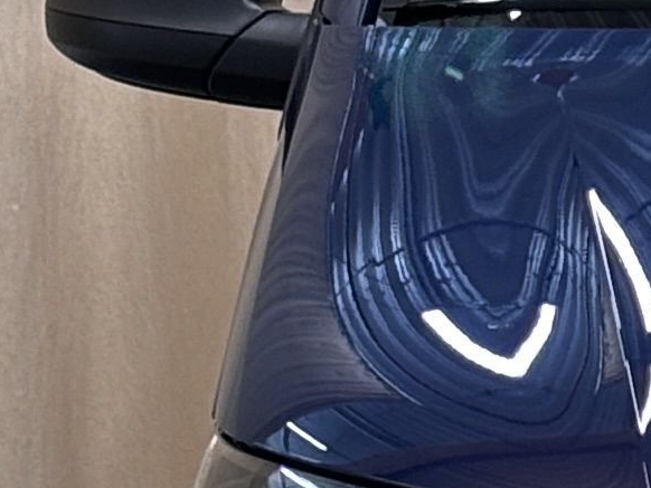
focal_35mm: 360
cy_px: 345
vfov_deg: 4.1
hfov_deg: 5.4
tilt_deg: -4.3
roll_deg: -0.7
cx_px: 1391
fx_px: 6773
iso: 50
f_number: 1.6
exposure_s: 1/50
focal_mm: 5.96
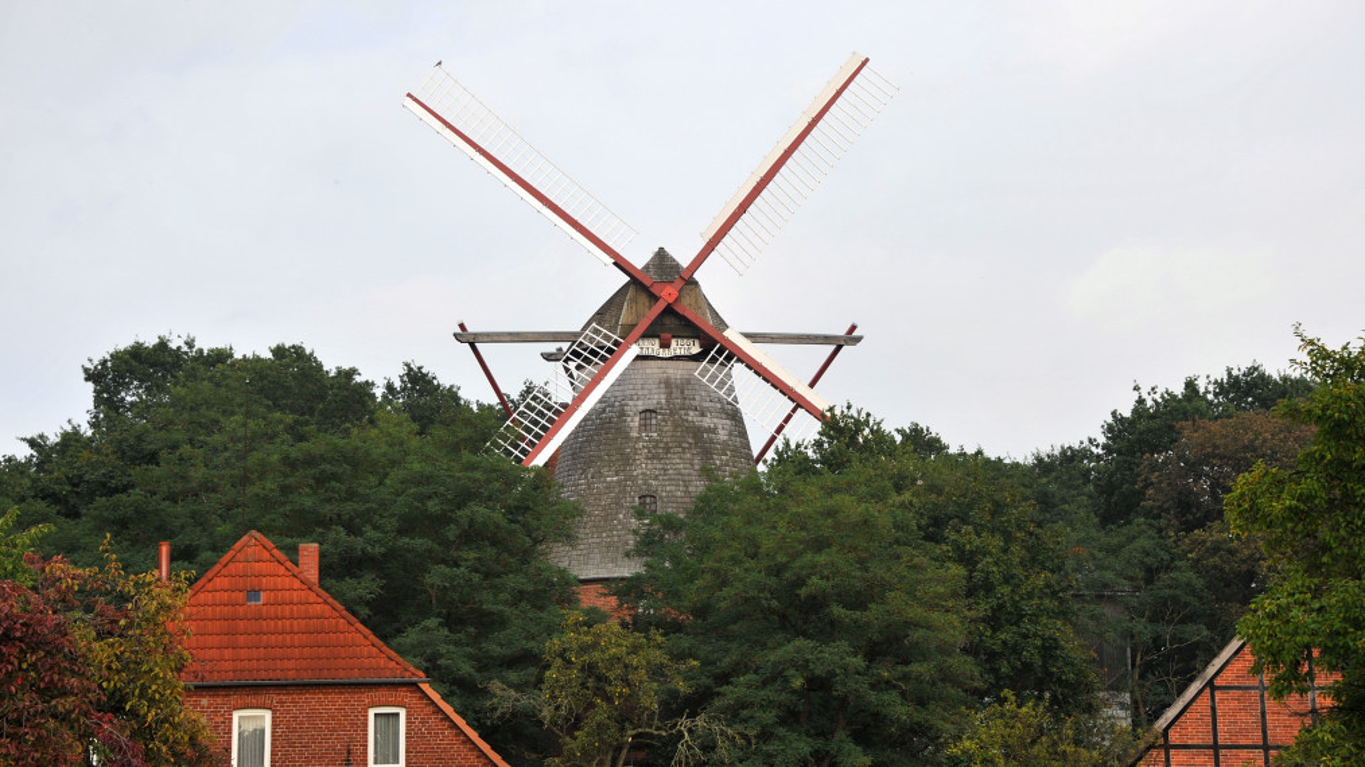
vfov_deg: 10.9
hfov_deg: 19.3
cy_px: 317
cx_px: 678
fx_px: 4017
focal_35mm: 111
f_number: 8
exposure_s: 1/250
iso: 200
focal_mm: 105
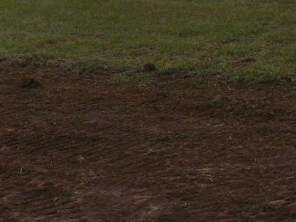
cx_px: 105
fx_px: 1155
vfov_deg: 10.7
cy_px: -72
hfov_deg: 14.6
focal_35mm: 135
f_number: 5.6
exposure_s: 1/250
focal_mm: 6
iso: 100
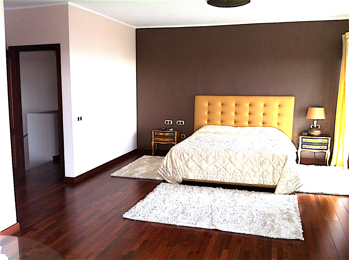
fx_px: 352
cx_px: 174
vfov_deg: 40.6
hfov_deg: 52.7
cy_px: 130
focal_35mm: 35
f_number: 2.8
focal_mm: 3.85
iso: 100
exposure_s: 1/100
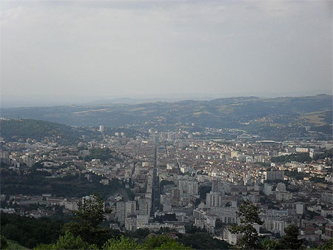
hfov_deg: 18.7
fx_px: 1011
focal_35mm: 105
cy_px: 125
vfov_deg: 14.1
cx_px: 166
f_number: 5.8
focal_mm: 18.9
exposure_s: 1/500
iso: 100
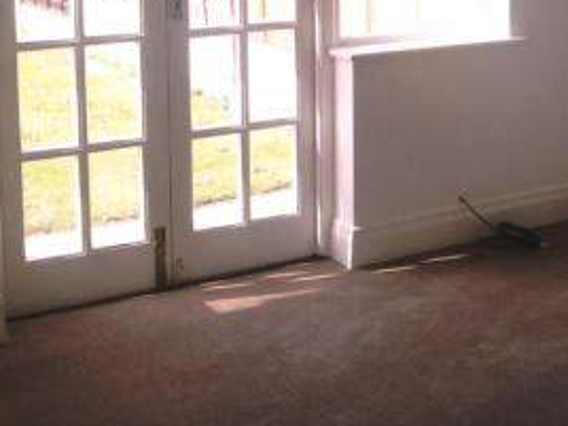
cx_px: 531
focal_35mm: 76
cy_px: -26
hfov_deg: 24.8
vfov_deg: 18.7
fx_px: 1247
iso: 80
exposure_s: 1/708
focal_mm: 4.28
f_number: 2.4
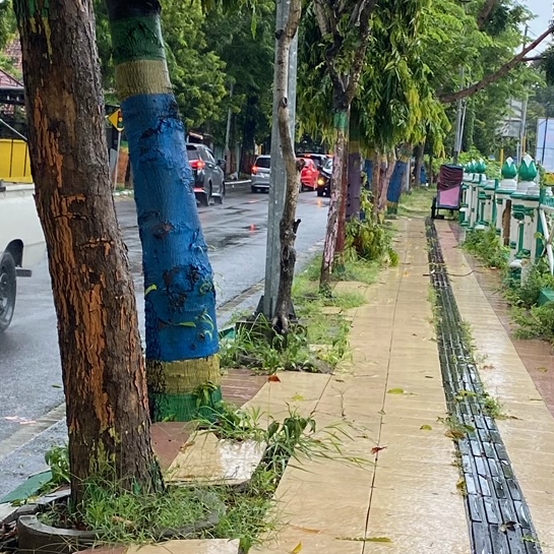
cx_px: 405
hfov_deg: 20.3
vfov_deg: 20.4
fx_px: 1539
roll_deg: -2.6
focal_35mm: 85
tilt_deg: -5.5
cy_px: 316
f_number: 1.8
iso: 32
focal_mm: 4.25
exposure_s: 1/337
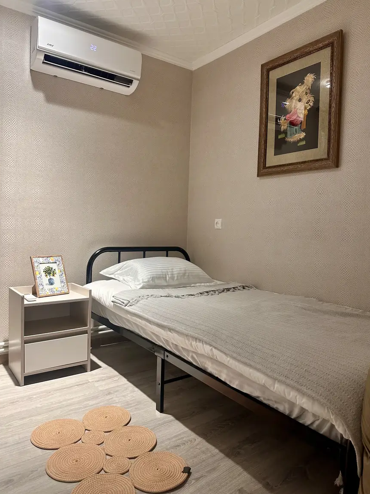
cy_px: 239
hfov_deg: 54.9
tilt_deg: -0.8
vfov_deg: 69.4
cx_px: 187
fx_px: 356
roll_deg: -2.4
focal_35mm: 25
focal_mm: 6.86
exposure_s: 1/50
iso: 160
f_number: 1.78
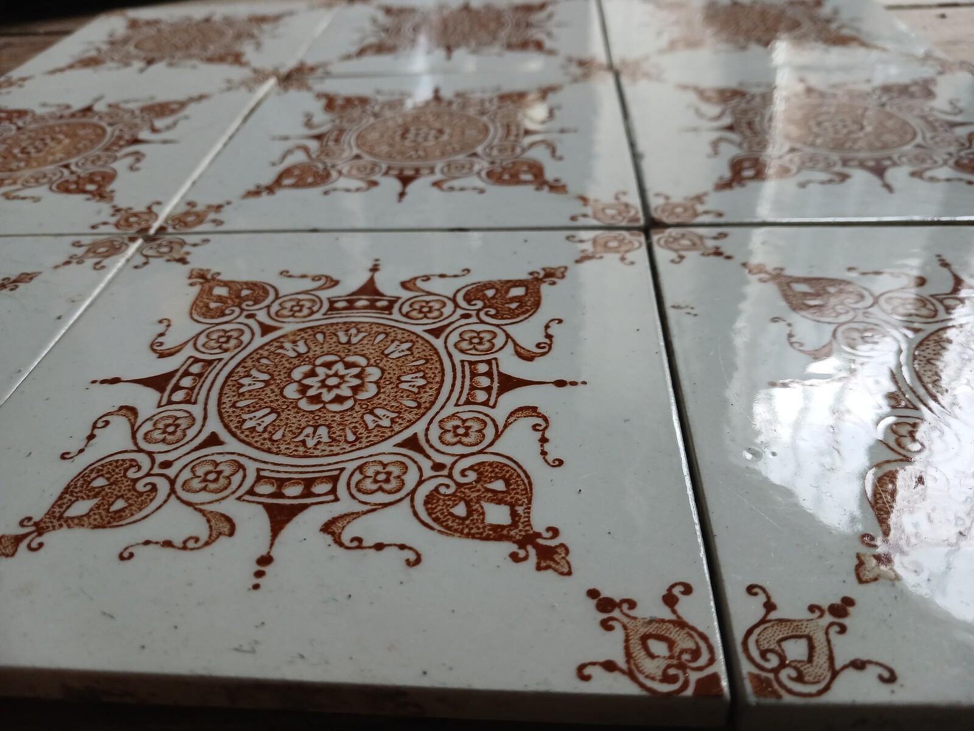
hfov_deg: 65.3
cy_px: 366
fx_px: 760
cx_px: 487
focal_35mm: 27
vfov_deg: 51.4
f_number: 1.8
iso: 80
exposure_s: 1/50
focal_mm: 3.98
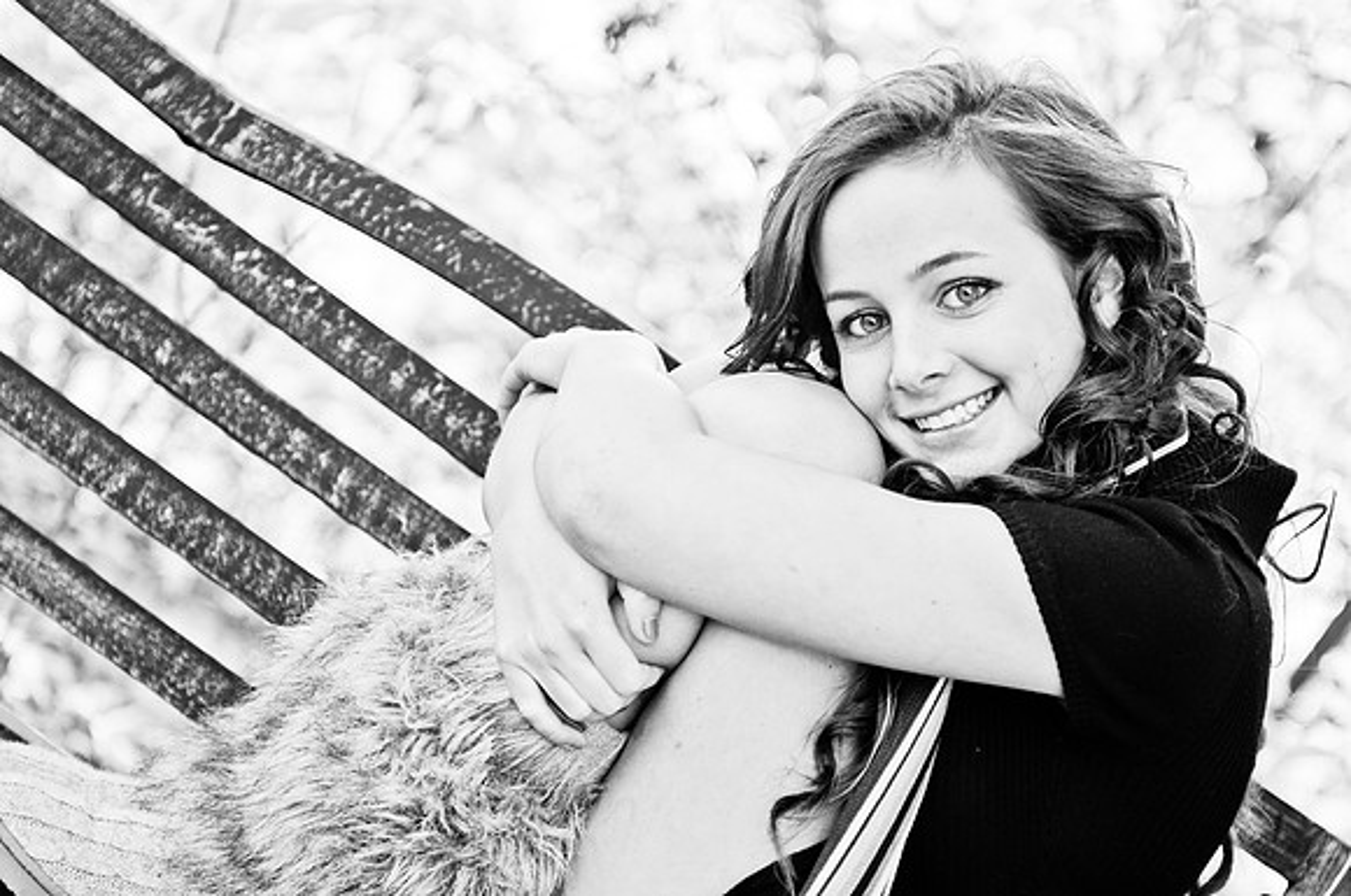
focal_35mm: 105
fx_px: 3935
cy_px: 448
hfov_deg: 19.5
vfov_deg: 13.0
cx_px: 676
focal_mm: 70
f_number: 2.8
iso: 200
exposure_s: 1/125
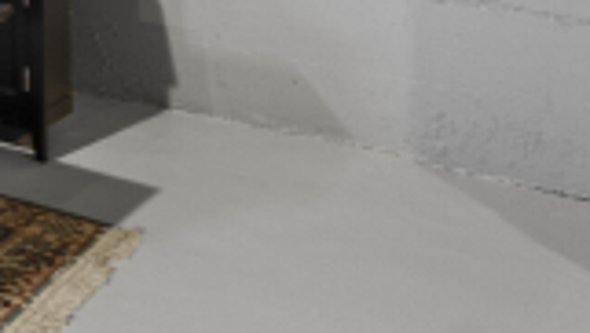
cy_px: -329
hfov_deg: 22.3
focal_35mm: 73
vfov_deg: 14.0
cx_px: -359
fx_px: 1143
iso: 400
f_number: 10
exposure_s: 3.2
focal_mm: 10
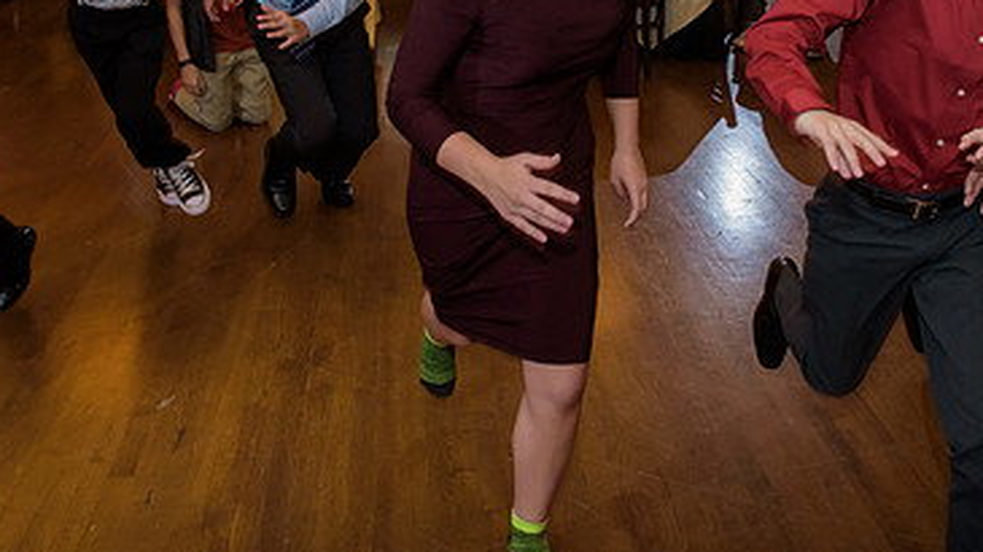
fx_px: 1042
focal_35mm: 40
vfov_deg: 28.5
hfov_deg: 49.5
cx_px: 665
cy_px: 58
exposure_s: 1/125
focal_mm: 24
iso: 1600
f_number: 3.2
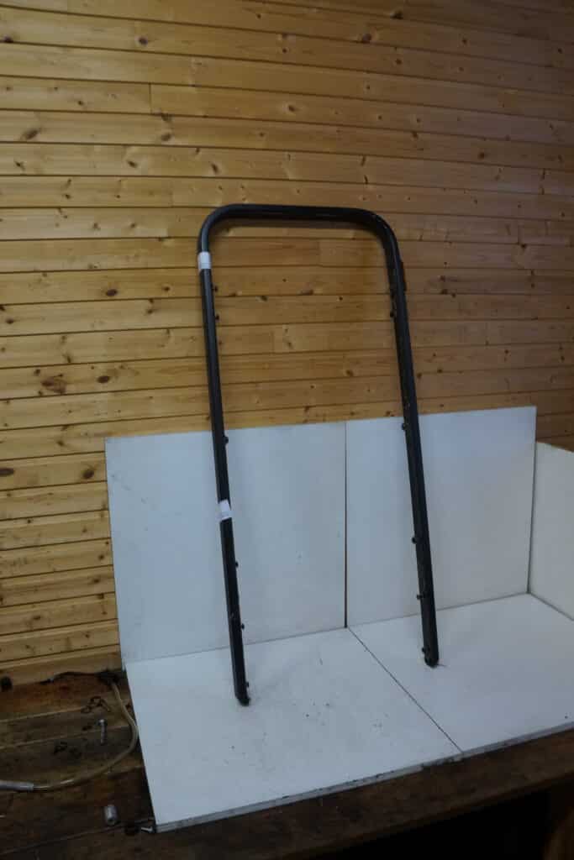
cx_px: 287
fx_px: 645
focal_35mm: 27
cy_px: 430
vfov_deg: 67.4
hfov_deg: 47.9
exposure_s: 1/60
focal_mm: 18
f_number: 5
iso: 1000
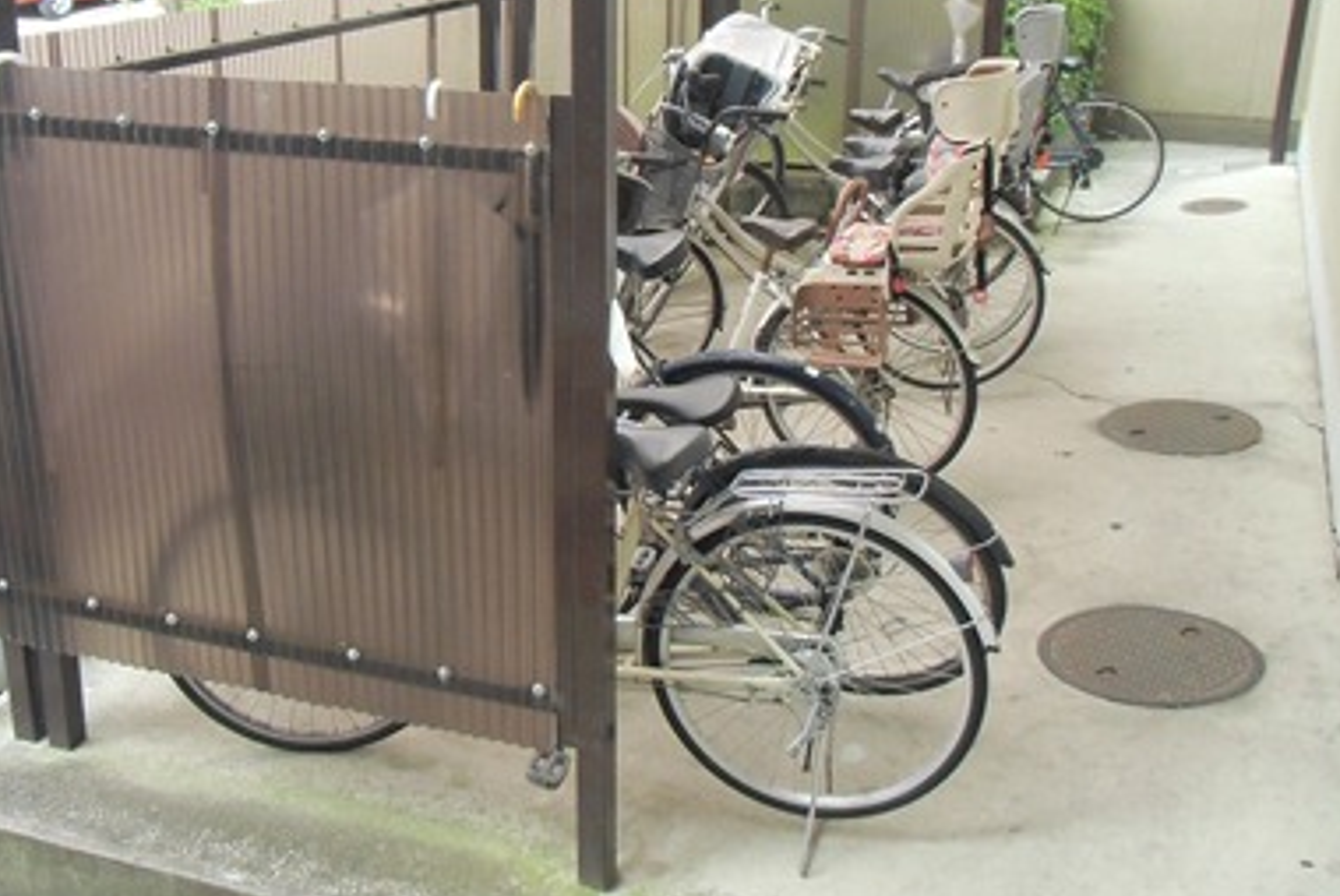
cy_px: 406
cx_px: 585
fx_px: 1564
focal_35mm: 42
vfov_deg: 31.9
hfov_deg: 46.3
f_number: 3
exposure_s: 1/80
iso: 100
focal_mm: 4.24
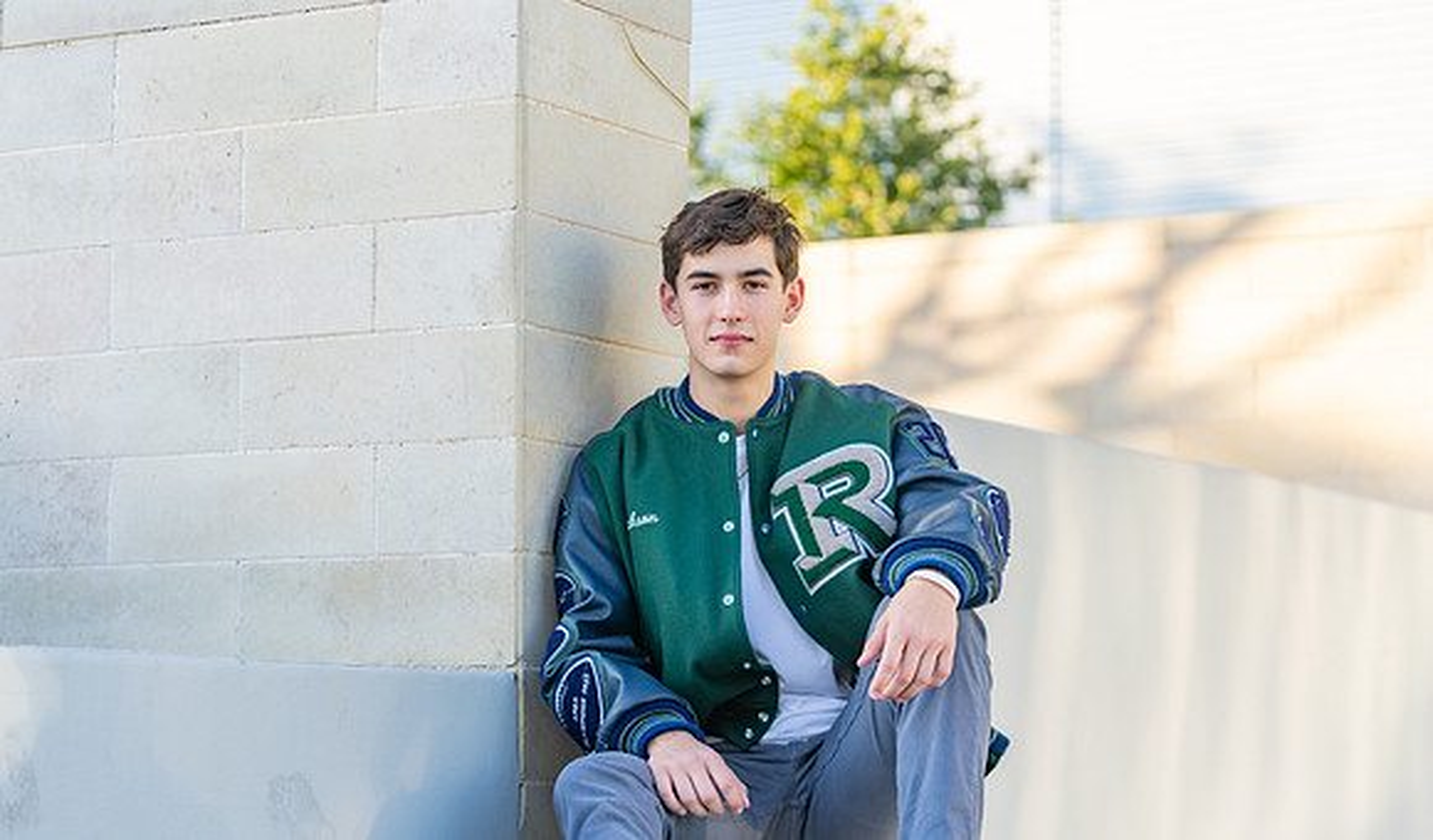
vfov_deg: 13.9
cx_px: 704
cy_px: 469
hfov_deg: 23.5
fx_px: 3451
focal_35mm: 90
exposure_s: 1/320
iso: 125
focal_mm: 82
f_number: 2.8
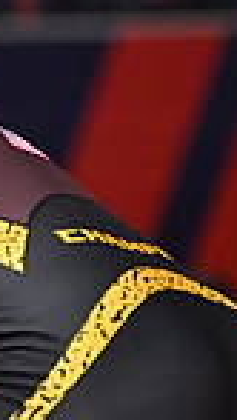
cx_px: -494
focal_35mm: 660
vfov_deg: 3.3
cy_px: 333
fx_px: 7352
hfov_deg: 1.8
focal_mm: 160
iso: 2000
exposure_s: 1/1250
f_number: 2.8
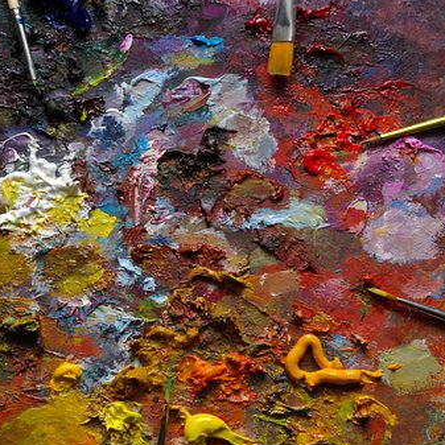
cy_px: 223
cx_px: 181
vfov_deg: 16.3
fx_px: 1551
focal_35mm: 107
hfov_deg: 16.3
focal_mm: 55
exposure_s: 1/15
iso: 800
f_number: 8
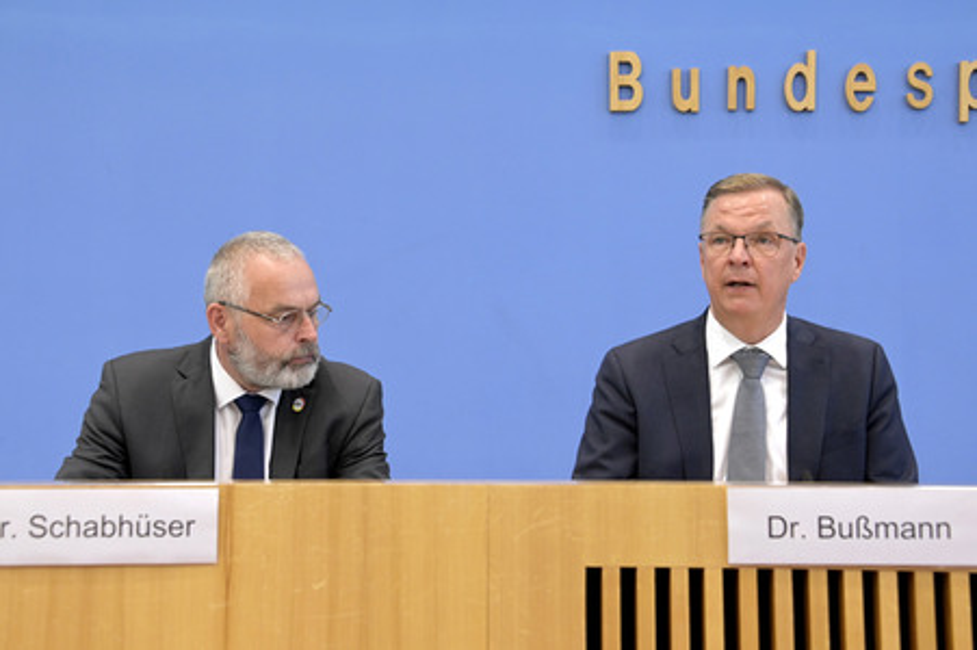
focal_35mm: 50
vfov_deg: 27.0
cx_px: 488
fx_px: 1356
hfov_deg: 39.6
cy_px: 325
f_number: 5.6
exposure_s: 1/400
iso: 4000
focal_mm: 50
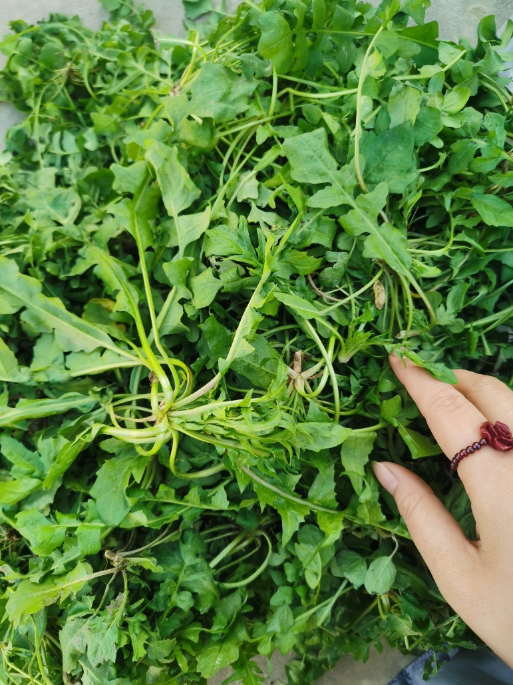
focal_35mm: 28
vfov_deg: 63.4
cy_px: 332
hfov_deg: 49.7
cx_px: 255
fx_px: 554
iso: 50
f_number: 1.8
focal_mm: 5.58
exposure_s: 1/199
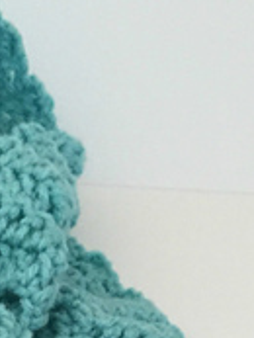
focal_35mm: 107
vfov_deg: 16.6
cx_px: -117
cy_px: 516
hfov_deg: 13.2
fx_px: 1046
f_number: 2.2
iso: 250
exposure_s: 1/24
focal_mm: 4.15
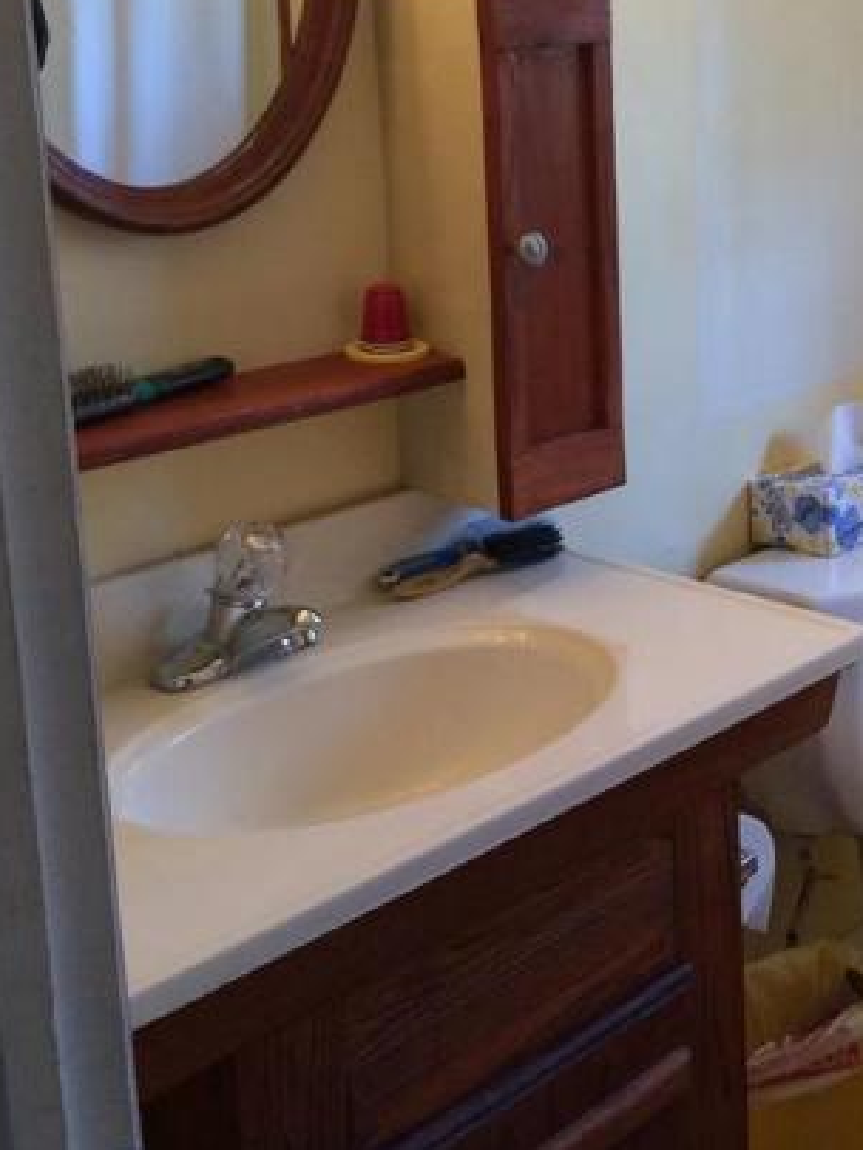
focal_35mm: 55
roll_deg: -0.3
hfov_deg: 25.7
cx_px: 786
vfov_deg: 34.6
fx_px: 1827
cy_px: 383
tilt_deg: -13.8
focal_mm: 4.15
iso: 160
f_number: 2.2
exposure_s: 1/30
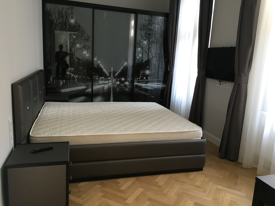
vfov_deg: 48.2
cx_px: 138
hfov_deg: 61.7
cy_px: 103
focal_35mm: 29
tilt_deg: -9.5
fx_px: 230
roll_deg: -4.6
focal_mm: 4.15
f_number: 2.2
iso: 125
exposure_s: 1/33
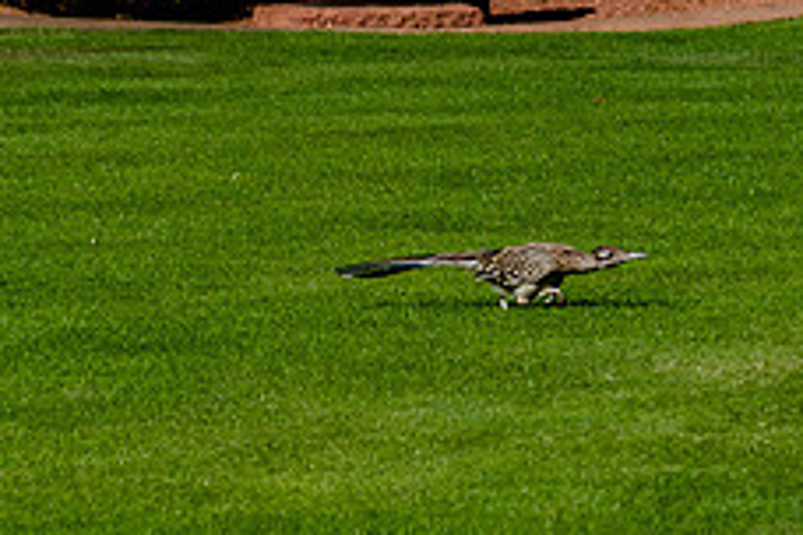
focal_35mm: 515
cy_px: 478
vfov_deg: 2.7
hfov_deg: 4.0
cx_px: 661
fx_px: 11486
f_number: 6.3
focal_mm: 120
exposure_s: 1/2500
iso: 400
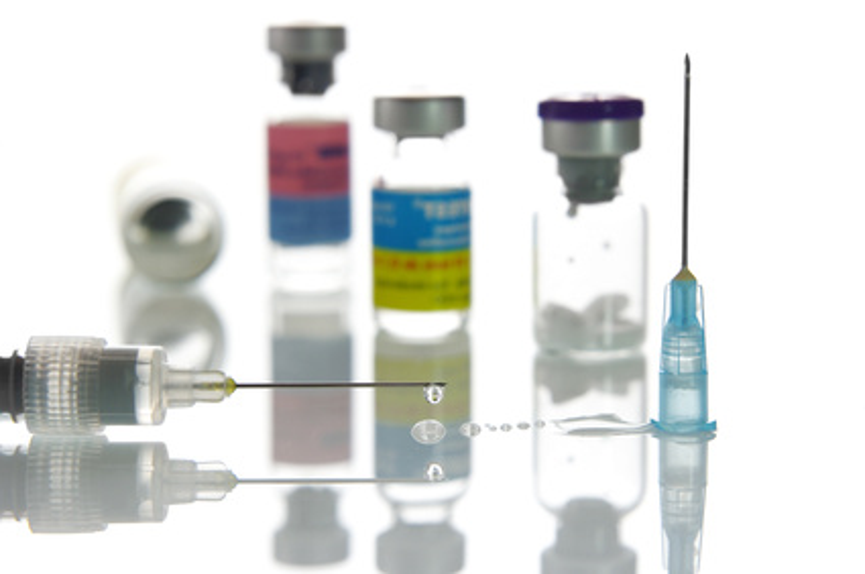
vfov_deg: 18.1
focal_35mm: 75
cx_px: 432
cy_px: 287
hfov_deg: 27.0
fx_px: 1799
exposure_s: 1/60
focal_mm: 50
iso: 200
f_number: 9
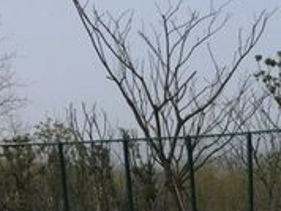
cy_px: 266
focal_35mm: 78
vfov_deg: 17.8
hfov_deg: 22.3
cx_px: 369
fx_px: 634
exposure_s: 1/3597
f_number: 2.2
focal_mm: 4.15
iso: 32
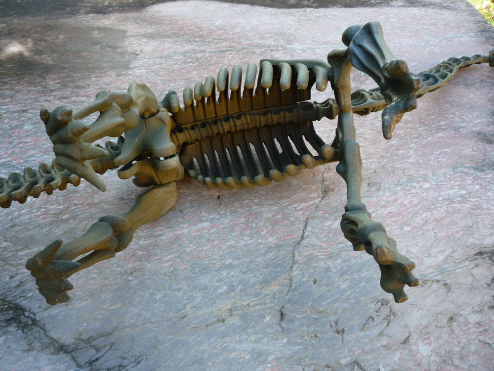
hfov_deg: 60.0
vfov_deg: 46.8
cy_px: 186
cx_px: 247
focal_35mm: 30
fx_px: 428
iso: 100
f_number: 3.3
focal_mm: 5.2
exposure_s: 1/80
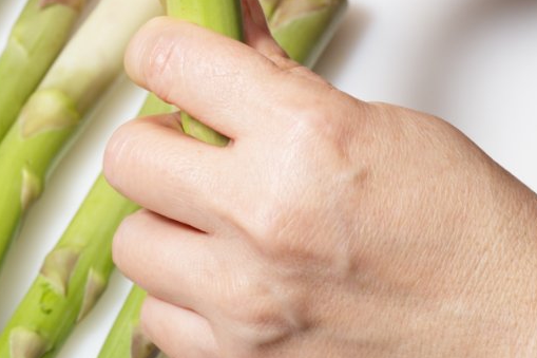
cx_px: 3
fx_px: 1864
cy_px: 23
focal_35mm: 125
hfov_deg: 16.1
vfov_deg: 10.9
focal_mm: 53
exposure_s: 1/80
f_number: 9
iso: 100
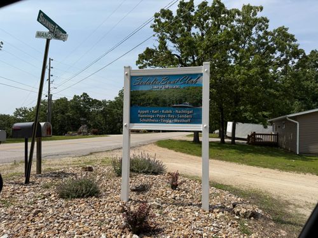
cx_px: 159
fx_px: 220
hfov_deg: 71.6
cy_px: 119
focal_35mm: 24
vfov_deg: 56.8
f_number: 1.78
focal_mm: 6.76
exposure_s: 1/7353
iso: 80
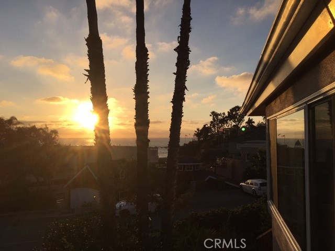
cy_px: 126
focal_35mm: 29
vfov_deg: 48.2
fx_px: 281
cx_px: 168
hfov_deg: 61.7
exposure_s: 1/2331
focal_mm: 4.15
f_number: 2.2
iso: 25
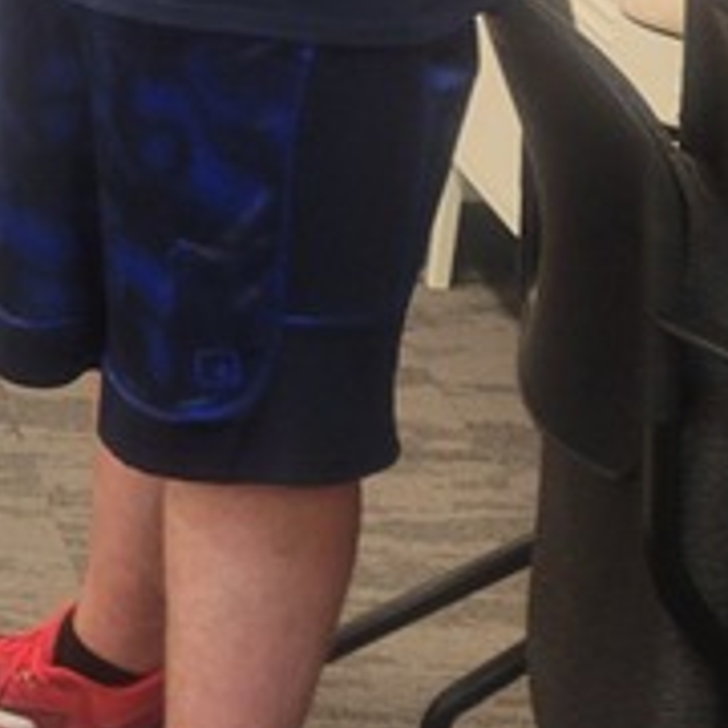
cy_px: 77
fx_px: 3117
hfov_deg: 11.8
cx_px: -781
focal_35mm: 131
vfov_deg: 13.2
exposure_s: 1/45
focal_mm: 5.4
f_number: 1.8
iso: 200
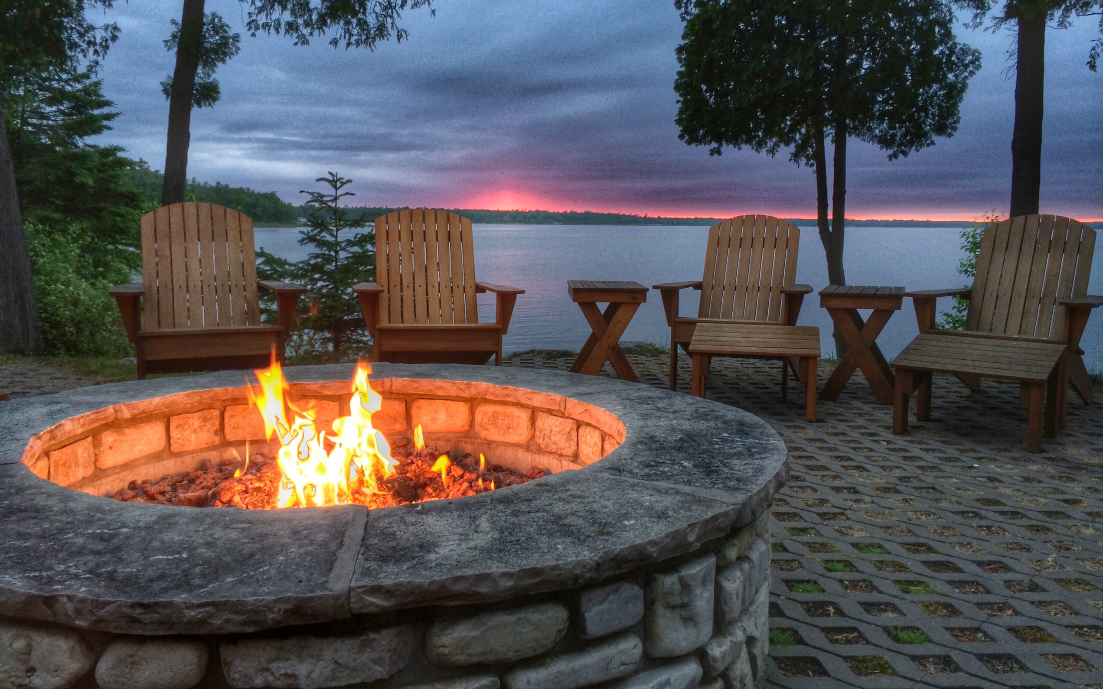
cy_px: 304
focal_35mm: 32
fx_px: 962
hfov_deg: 59.7
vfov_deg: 39.4
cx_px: 553
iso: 50
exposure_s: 1/30
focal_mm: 4.12
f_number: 2.2
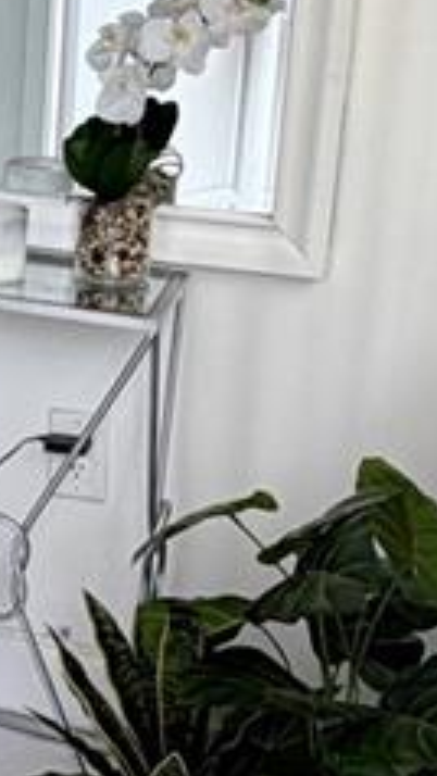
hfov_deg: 13.6
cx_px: -411
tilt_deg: -10.3
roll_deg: +0.0
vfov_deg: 27.1
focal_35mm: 77
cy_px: 183
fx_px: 1585
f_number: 2.2
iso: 100
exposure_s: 1/121
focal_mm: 2.22
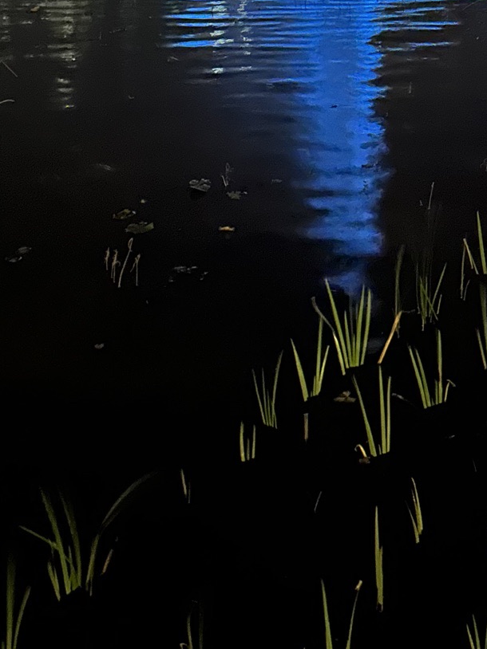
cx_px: 394
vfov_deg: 28.3
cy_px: -141
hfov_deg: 24.4
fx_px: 1107
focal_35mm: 59
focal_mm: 6.86
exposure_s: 1/9
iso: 1600
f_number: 1.78
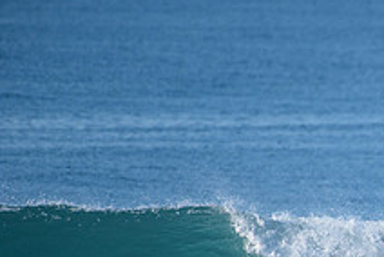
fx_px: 14580
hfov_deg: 1.5
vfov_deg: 1.0
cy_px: 298
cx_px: 496
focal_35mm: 1365
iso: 280
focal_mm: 500
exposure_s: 1/2000
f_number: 5.6
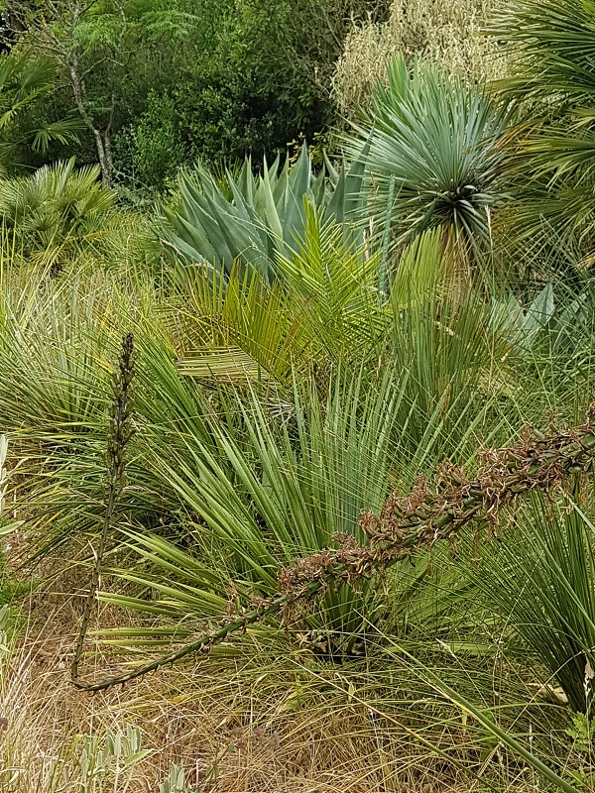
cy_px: 396
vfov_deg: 67.3
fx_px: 596
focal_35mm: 26
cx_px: 298
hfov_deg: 53.1
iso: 40
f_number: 1.7
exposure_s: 1/824
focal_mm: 4.2
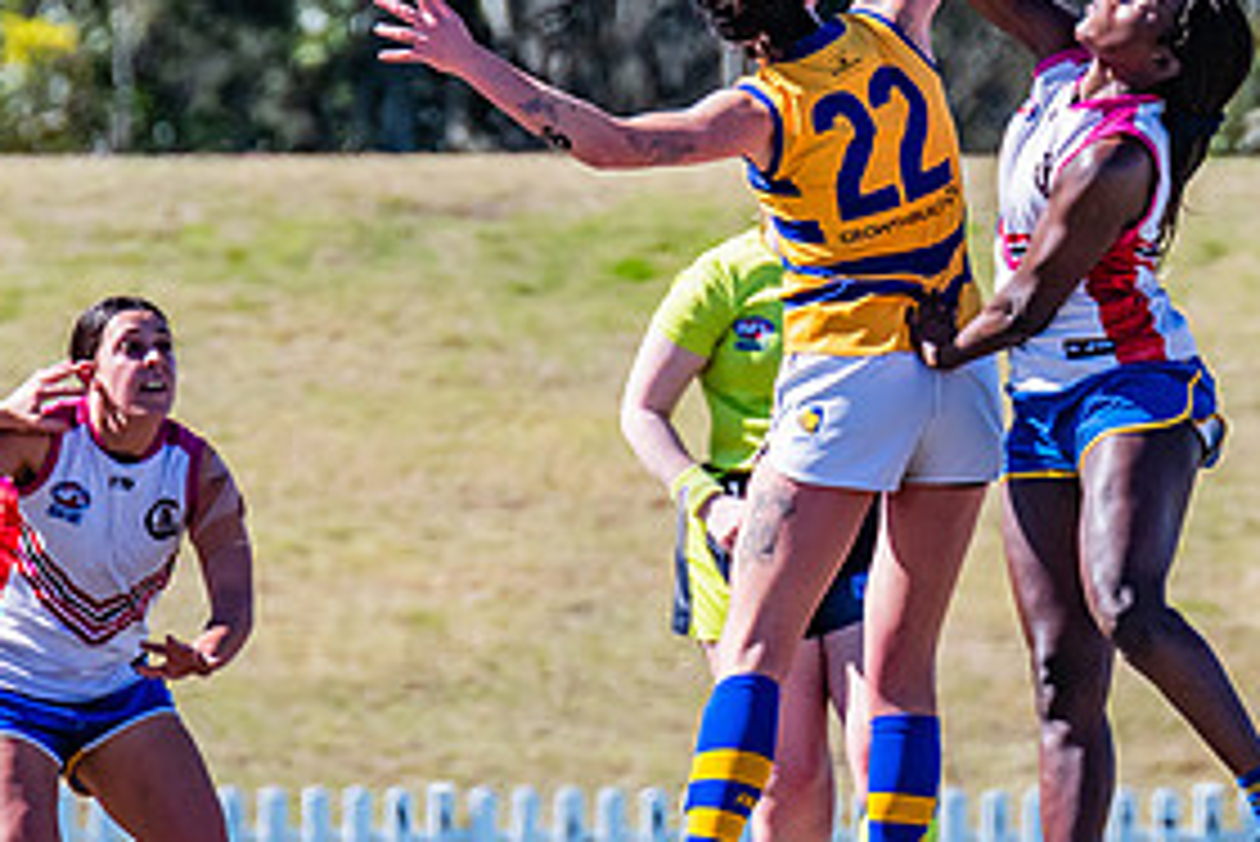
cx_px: 1249
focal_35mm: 1355
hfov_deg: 1.5
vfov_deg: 1.0
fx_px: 47447
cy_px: 387
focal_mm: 420
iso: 800
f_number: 8
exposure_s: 1/1600
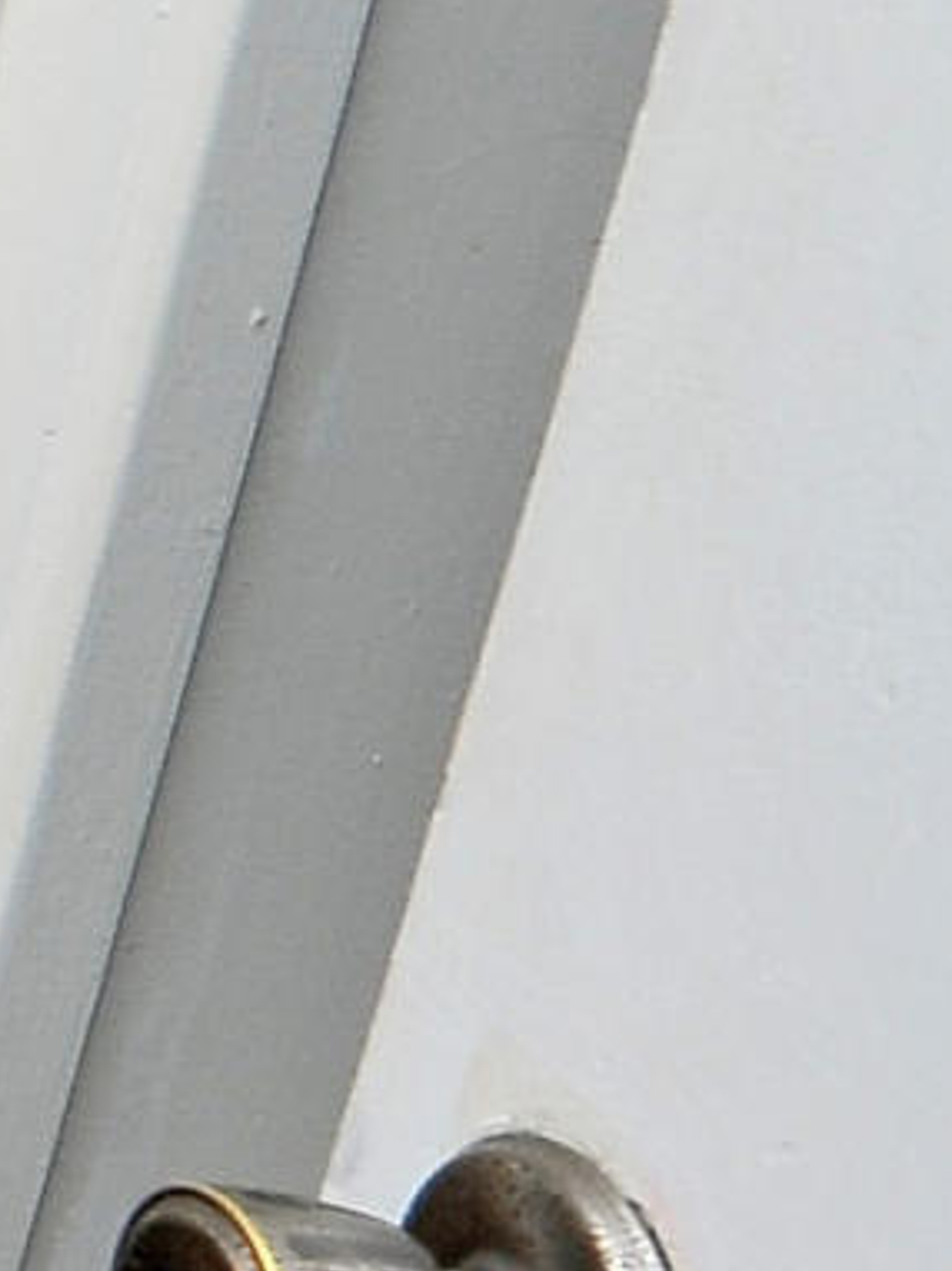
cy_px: -37
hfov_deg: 7.3
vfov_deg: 14.3
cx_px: -3066
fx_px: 4993
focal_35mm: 136
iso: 640
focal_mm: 18
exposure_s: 1/40
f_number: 13
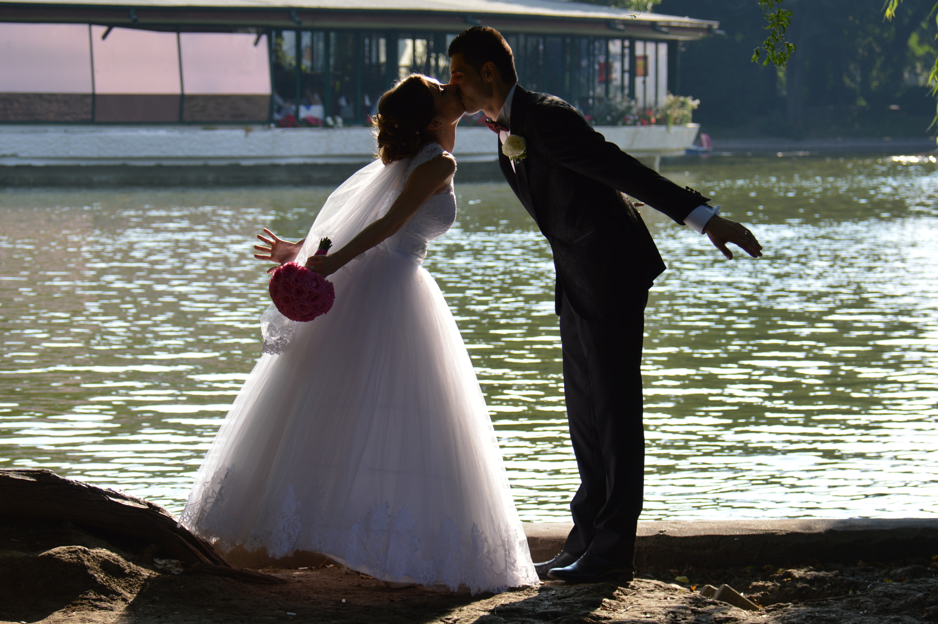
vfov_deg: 11.1
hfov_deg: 16.7
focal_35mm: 123
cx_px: 469
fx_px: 3202
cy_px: 312
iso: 100
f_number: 5.6
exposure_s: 1/160
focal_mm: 82
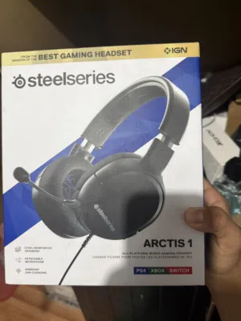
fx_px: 223
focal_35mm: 24
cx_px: 120
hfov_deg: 56.8
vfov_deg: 71.6
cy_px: 160
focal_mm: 6.76
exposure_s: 1/50
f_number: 1.78
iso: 640
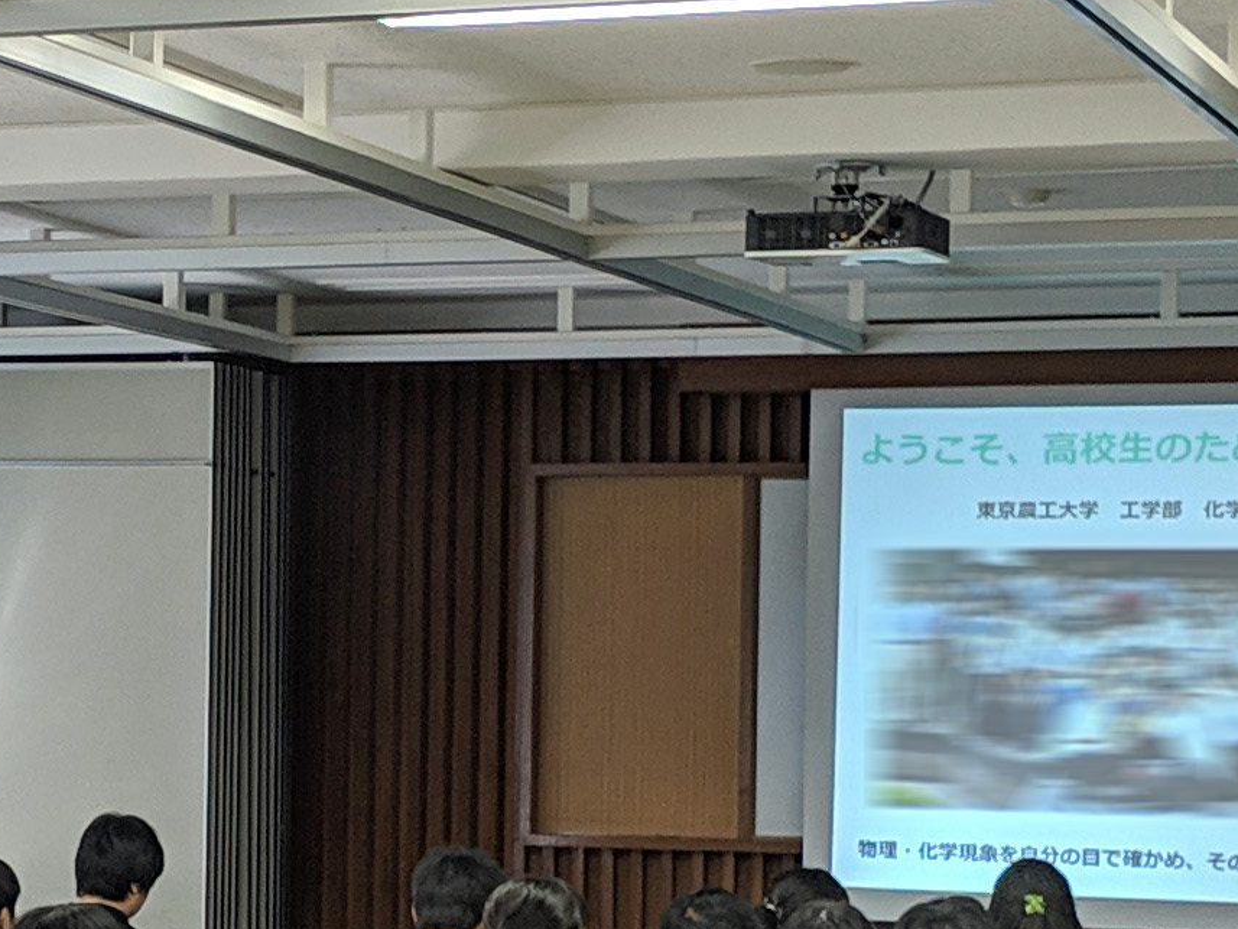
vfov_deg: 11.6
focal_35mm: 127
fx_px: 4543
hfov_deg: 15.2
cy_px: 692
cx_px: 1
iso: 66
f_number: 1.8
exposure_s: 1/99.9
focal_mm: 4.44
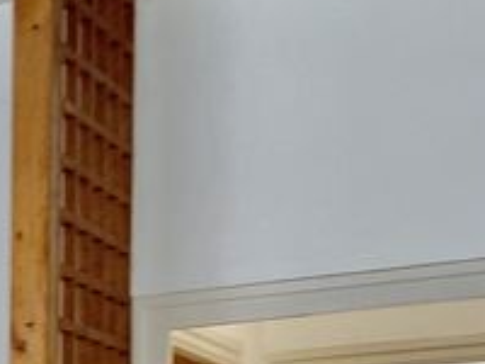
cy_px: 794
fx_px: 1821
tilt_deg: -5.6
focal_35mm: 130
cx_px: -531
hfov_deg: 12.9
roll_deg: +2.4
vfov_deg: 10.3
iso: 80
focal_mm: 4.2
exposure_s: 1/100
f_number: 1.6
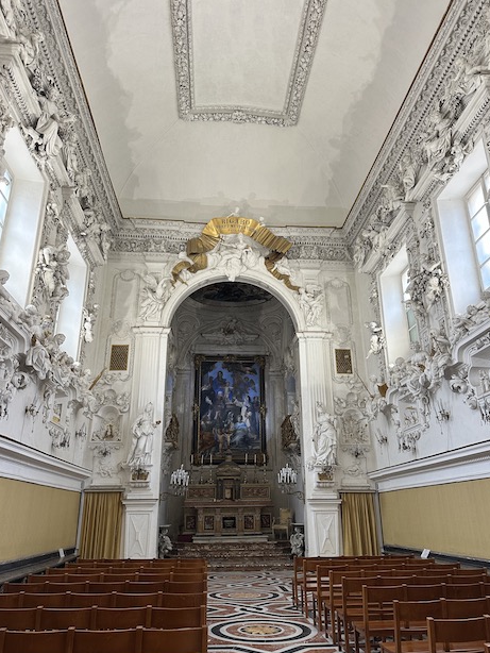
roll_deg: -0.6
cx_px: 247
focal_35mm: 25
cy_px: 338
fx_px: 472
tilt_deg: +20.6
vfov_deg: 69.3
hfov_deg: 54.9
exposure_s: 1/50
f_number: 1.78
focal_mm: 6.86
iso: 125
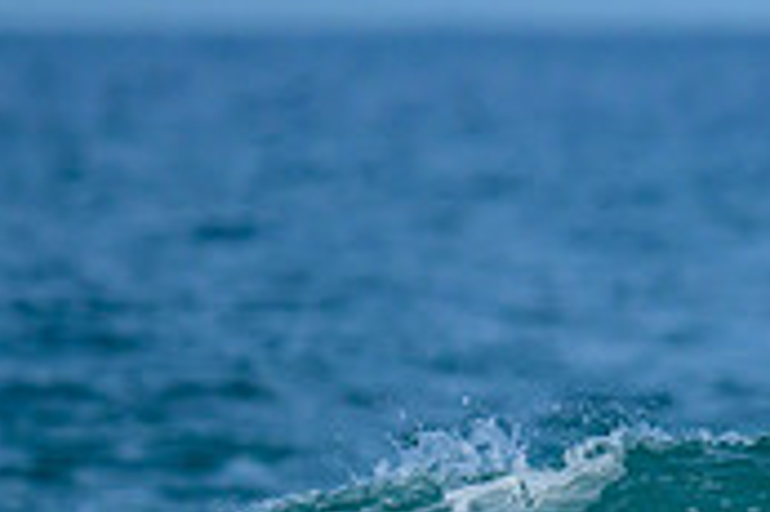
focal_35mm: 3698
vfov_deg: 0.4
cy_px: 635
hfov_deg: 0.6
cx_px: 1695
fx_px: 79020
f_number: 6.3
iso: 280
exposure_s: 1/2000
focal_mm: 800
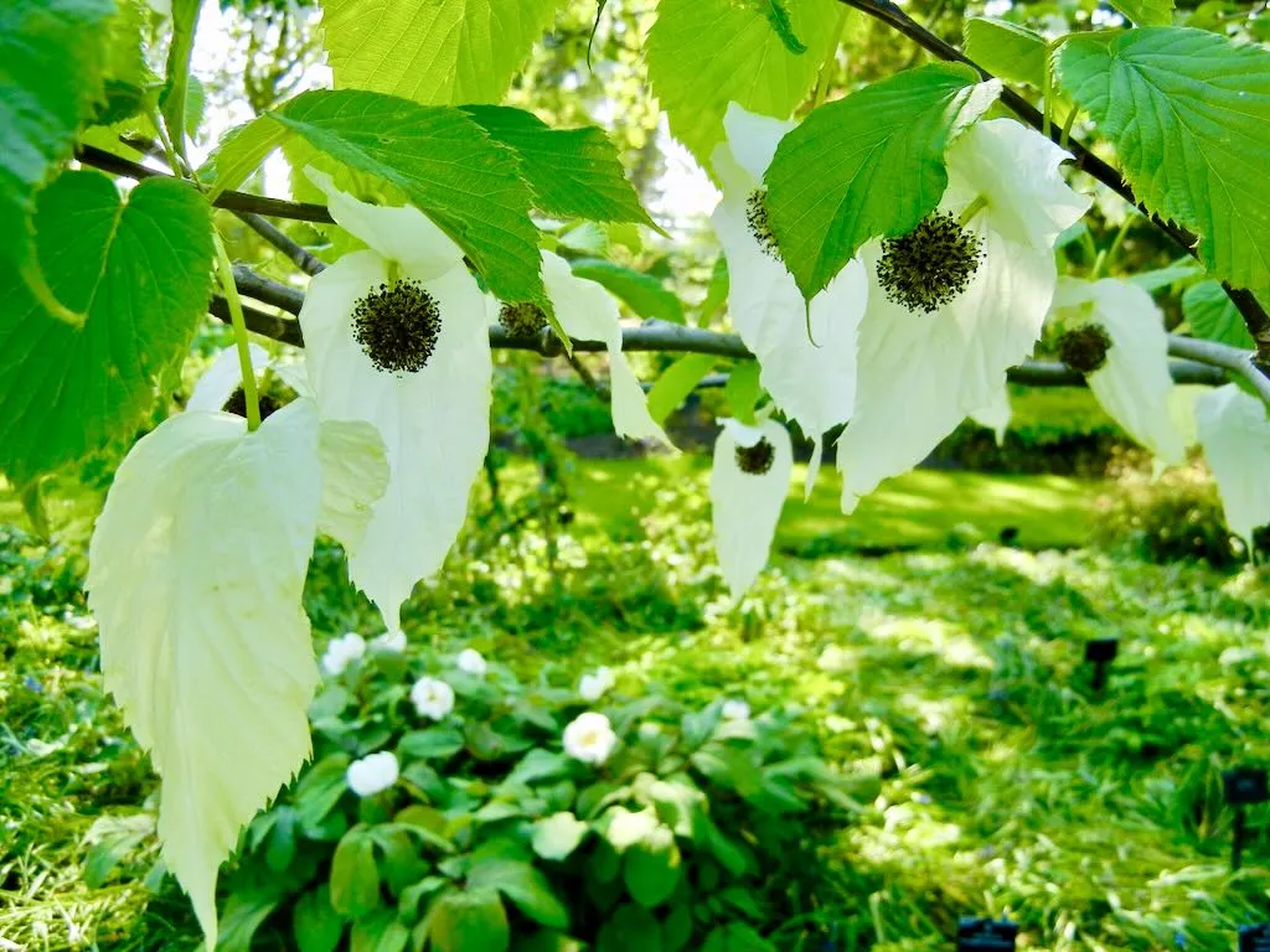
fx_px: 1431
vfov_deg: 36.8
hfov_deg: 47.9
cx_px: 635
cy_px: 476
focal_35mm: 39
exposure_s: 1/212
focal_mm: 7.1
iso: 160
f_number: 3.7
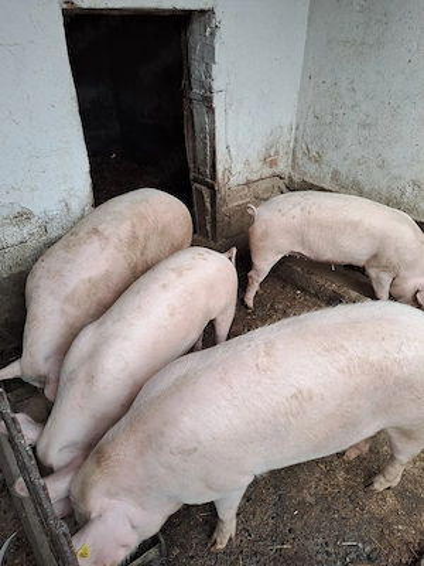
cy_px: 283
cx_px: 212
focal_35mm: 25
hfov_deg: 54.9
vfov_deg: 69.4
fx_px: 408
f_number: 1.8
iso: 64
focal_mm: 4.65
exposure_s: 1/120
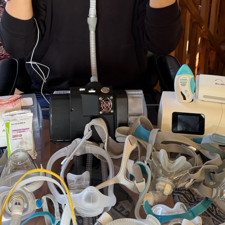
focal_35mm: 62
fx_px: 456
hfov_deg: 27.7
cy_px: 15
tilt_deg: -28.2
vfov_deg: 26.6
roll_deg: +0.9
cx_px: 107
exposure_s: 1/93
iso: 200
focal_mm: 6.76
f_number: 1.78
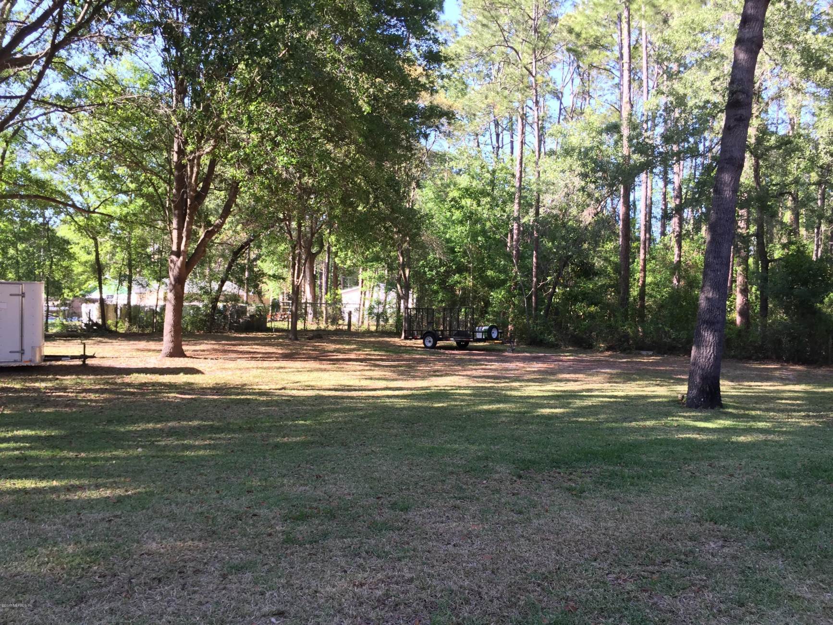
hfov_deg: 61.7
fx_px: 698
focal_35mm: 29
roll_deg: -2.8
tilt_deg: -2.0
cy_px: 312
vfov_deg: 48.2
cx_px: 416
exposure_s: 1/120
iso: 32
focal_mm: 4.15
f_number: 2.2
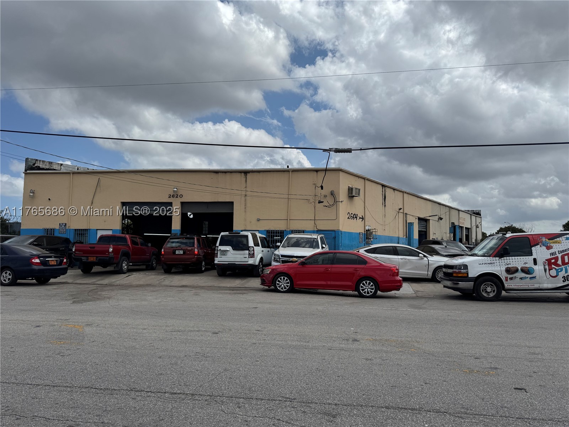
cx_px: 284
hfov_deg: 71.6
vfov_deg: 56.8
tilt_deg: +3.4
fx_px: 394
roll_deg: -0.6
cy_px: 214
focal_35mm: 24
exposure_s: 1/10417
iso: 80
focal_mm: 6.76
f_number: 1.78
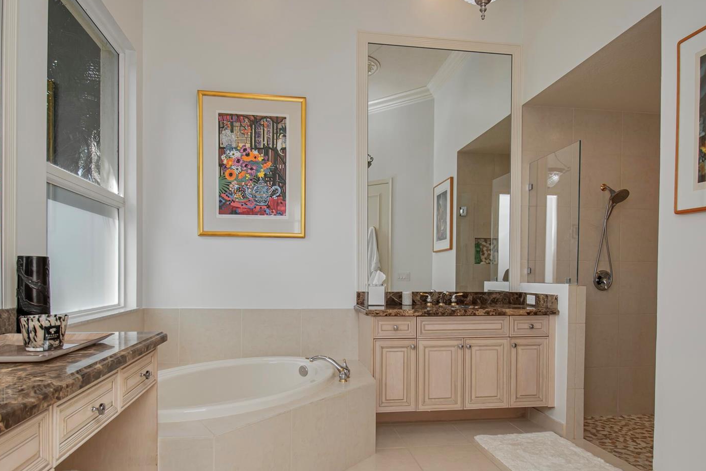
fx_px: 431
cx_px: 349
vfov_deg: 56.8
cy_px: 282
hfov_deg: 78.6
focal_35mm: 22
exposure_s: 1/125
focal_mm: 10
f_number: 5.6
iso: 320
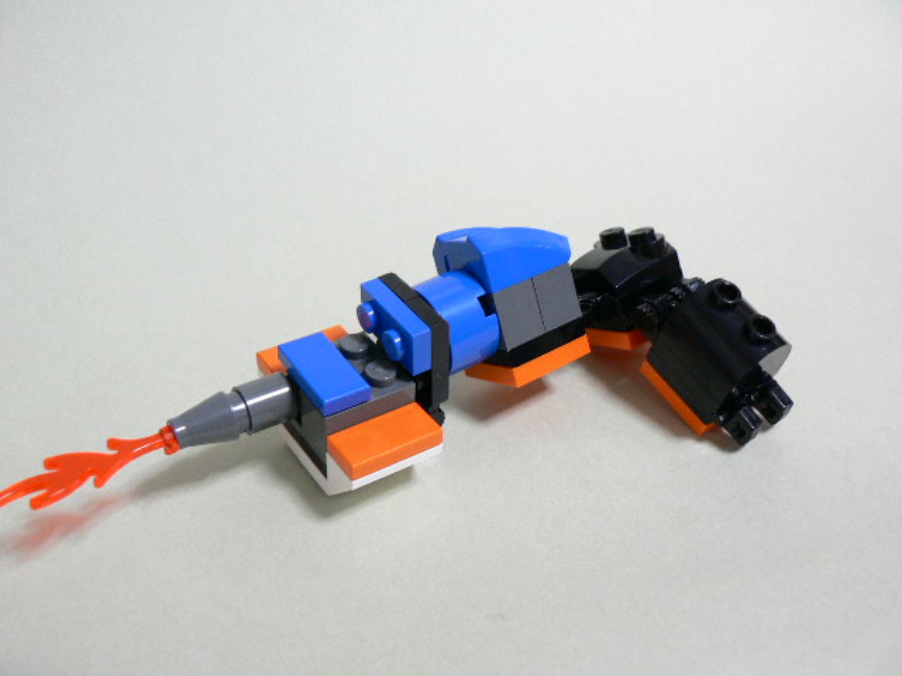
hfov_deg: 51.4
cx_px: 451
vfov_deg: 39.7
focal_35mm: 36
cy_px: 338
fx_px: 938
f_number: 2.8
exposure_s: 1/15
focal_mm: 6
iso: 200
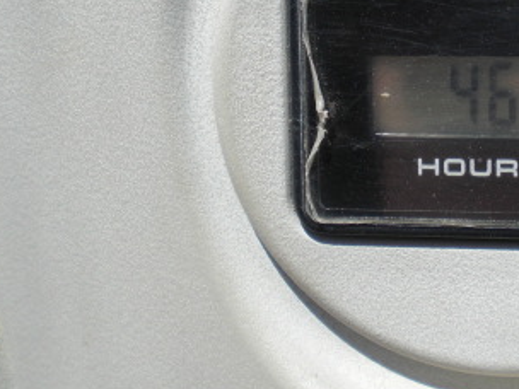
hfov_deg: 23.6
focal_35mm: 80
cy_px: 121
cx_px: 495
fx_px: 1199
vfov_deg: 18.4
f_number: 3.1
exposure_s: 1/500
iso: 64
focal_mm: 6.3
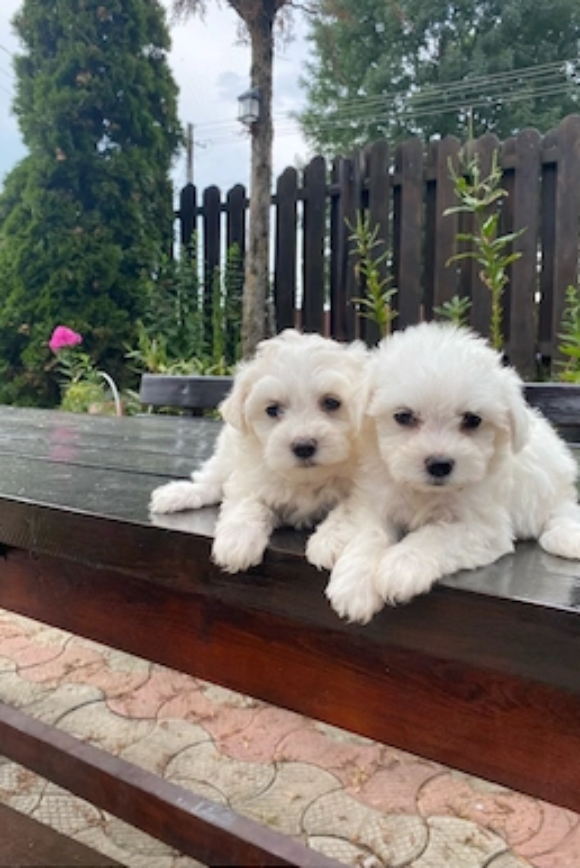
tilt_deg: -0.5
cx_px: 303
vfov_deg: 65.4
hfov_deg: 46.5
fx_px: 675
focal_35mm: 28
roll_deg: -3.4
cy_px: 421
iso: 32
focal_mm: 4.25
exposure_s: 1/644
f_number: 1.8
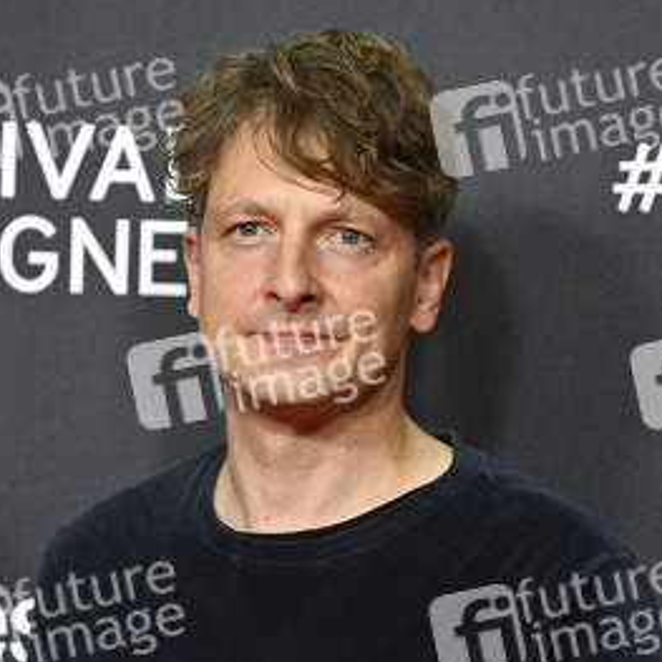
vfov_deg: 7.1
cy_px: 496
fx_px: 5301
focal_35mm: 245
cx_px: 330
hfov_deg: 7.1
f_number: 5
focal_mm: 190
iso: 1250
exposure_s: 1/320
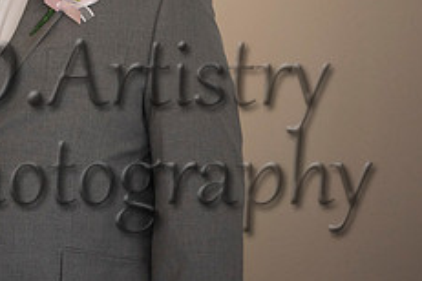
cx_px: 142
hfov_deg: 4.1
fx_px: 5896
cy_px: -45
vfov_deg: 2.7
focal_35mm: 503
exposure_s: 1/125
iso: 800
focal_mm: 200
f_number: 2.8
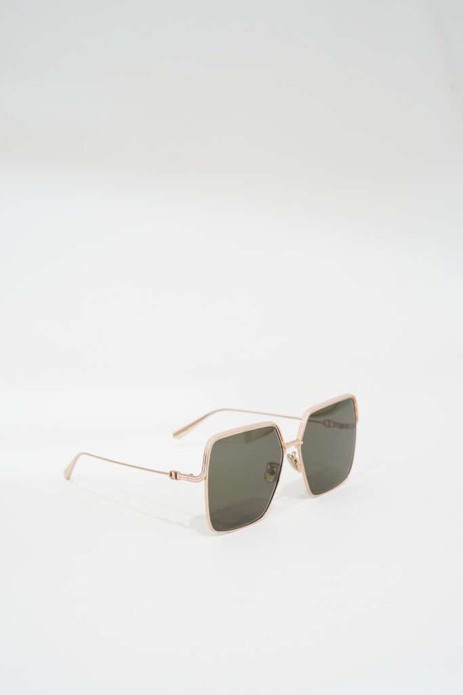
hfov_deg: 27.0
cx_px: 232
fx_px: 964
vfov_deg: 39.6
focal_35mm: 50
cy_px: 348
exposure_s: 1/3
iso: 640
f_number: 6.3
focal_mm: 50
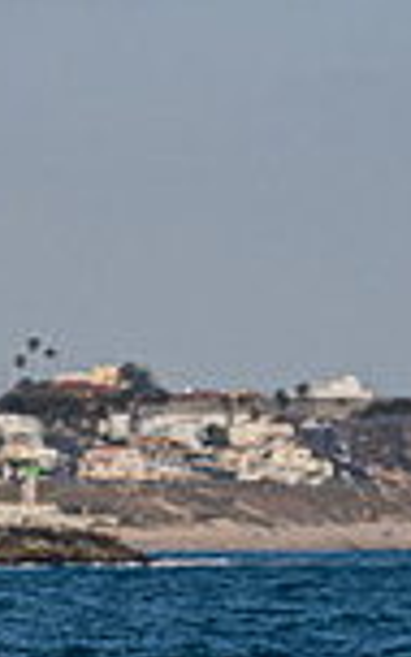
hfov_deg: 2.3
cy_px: 217
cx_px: -306
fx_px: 10036
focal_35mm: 560
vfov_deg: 3.8
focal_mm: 105
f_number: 6.3
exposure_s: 1/1000
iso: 400
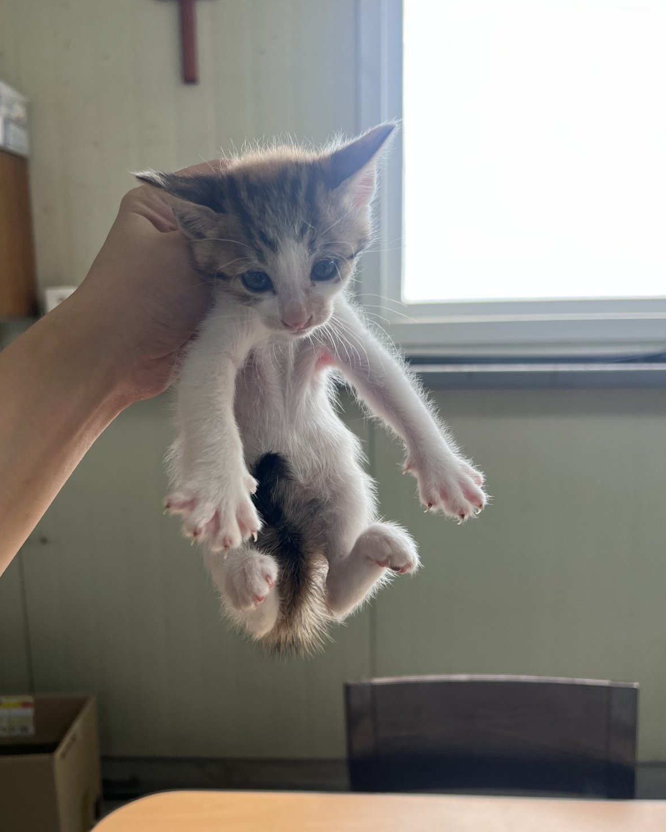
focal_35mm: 28
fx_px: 690
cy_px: 416
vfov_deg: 62.2
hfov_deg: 51.5
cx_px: 329
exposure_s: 1/243
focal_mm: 5.7
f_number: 1.5
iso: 40
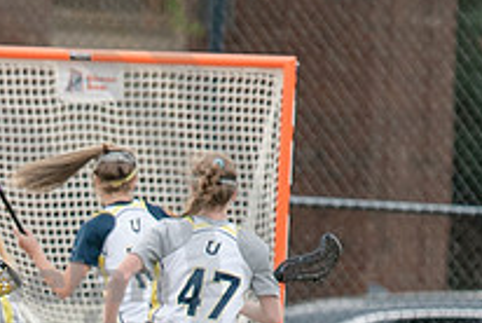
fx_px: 19321
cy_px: 707
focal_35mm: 1441
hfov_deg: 1.4
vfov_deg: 1.0
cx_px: -251
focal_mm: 200
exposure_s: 1/1250
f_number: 2.8
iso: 360
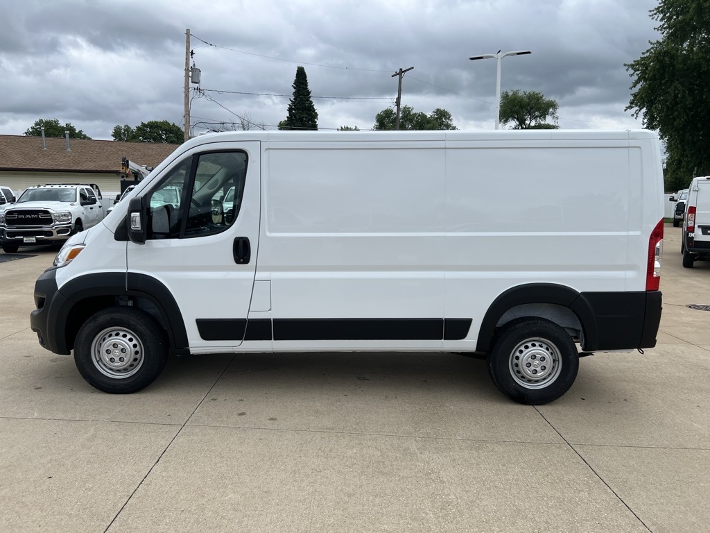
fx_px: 533
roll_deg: +1.5
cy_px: 266
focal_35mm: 26
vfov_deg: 53.1
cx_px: 355
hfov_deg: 67.3
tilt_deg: -6.3
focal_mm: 5.7
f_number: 1.5
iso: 50
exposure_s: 1/3704
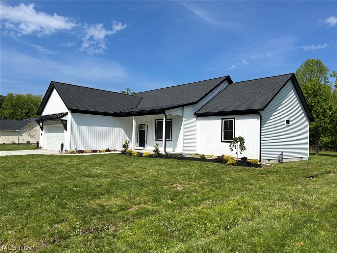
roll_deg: -1.9
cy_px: 126
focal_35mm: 26
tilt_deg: +2.1
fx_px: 253
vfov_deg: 53.1
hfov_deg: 67.3
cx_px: 168
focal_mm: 5.7
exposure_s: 1/6579
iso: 50
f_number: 1.5
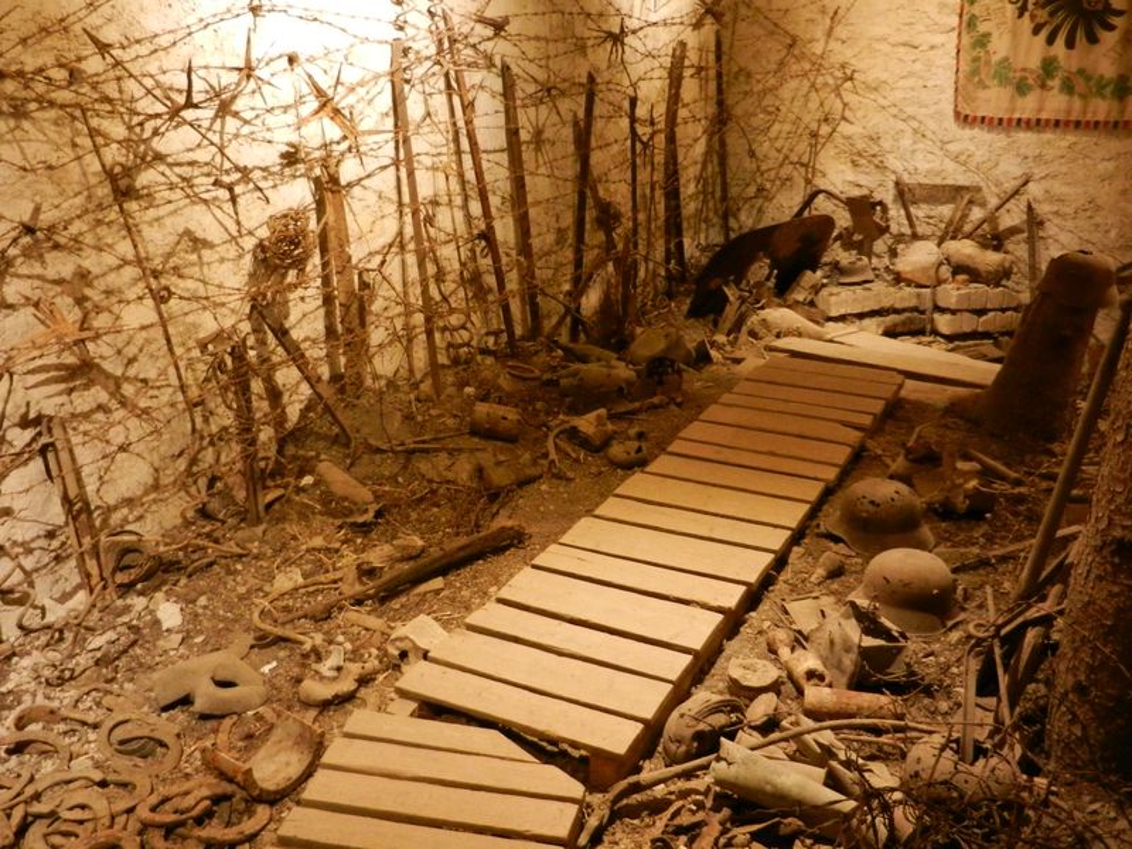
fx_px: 1079
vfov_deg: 42.9
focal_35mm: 33
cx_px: 566
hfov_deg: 55.4
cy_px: 424
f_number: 3.8
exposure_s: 1/6
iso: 800
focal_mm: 5.9
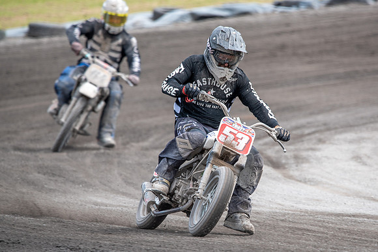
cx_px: 236
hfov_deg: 3.3
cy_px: 157
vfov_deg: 2.2
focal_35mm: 624
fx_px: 6556
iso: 200
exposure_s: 1/400
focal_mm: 500
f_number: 7.1
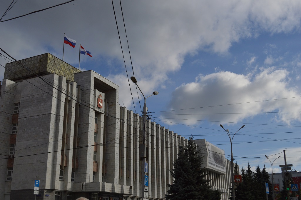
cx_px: 150
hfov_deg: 46.5
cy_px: 100
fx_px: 351
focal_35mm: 42
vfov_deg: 31.8
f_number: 6.3
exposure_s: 1/4000
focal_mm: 28
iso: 320
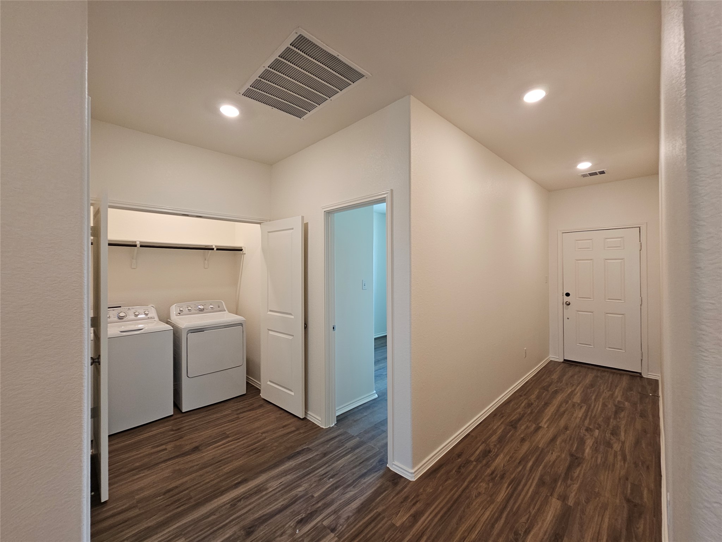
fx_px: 271
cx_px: 361
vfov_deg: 89.9
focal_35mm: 13
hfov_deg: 106.2
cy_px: 271
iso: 160
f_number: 2.2
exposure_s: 1/60
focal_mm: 2.2
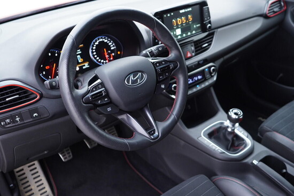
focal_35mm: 36
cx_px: 147
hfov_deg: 53.1
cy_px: 98
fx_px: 294
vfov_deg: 36.9
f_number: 2.8
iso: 320
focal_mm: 24
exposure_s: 1/40
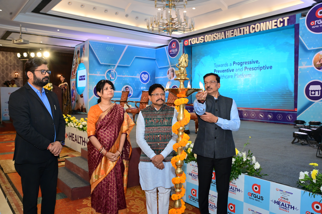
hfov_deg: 62.0
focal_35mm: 30
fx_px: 268
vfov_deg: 43.6
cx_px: 161
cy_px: 107
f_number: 7.1
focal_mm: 30
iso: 1600
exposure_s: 1/125
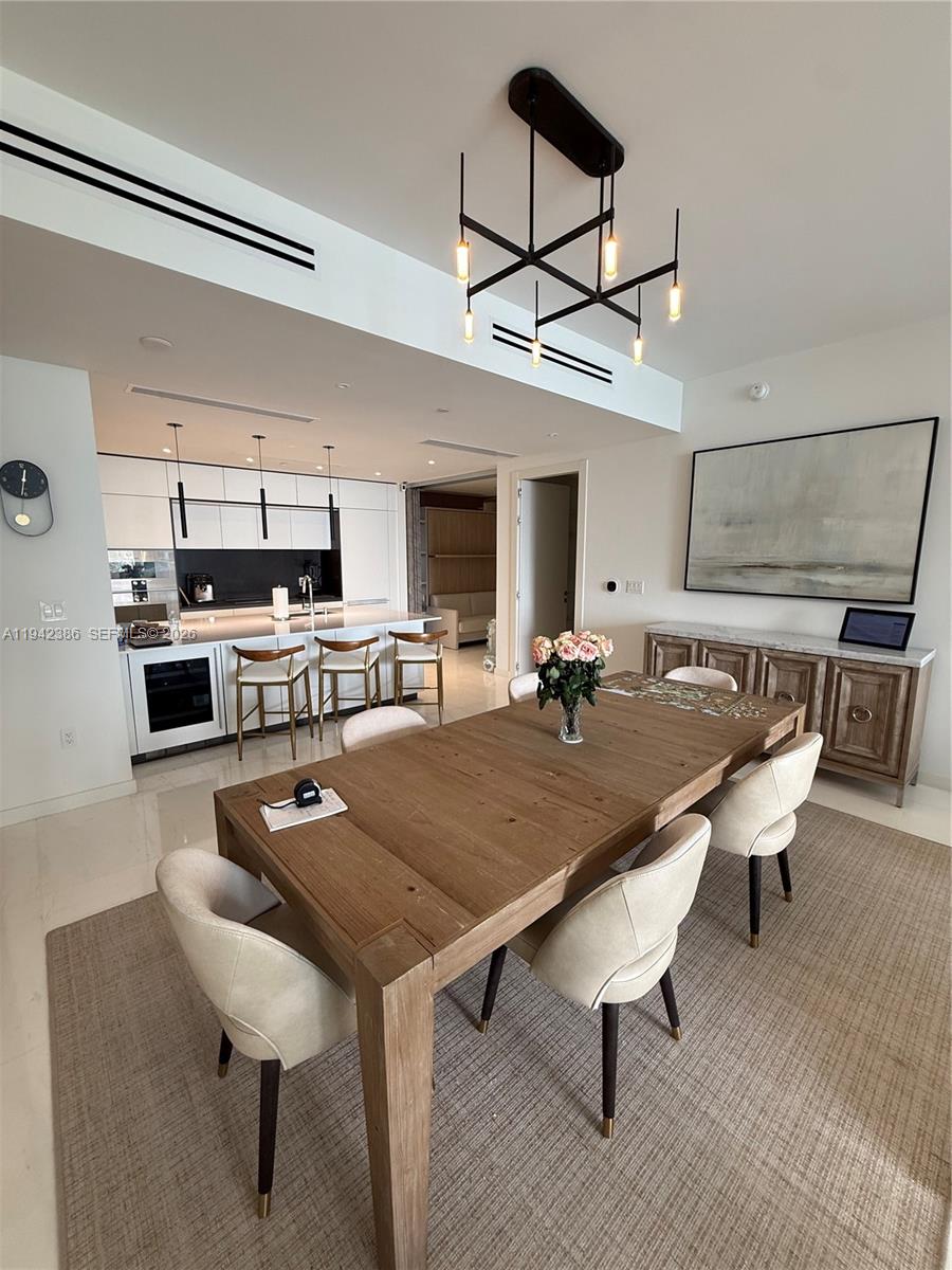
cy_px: 635
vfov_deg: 102.1
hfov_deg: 85.7
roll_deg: +0.4
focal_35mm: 14
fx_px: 513
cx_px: 476
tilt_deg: -8.4
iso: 80
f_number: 2.2
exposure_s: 1/120
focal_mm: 2.22
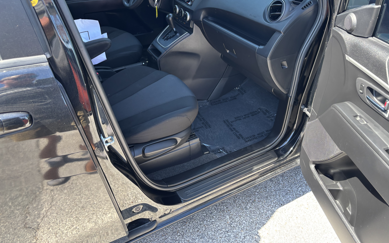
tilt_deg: -28.4
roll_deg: +0.1
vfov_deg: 44.4
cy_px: 101
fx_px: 297
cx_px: 197
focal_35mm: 28
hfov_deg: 66.5
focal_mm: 5.96
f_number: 1.6
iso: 40
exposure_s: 1/121
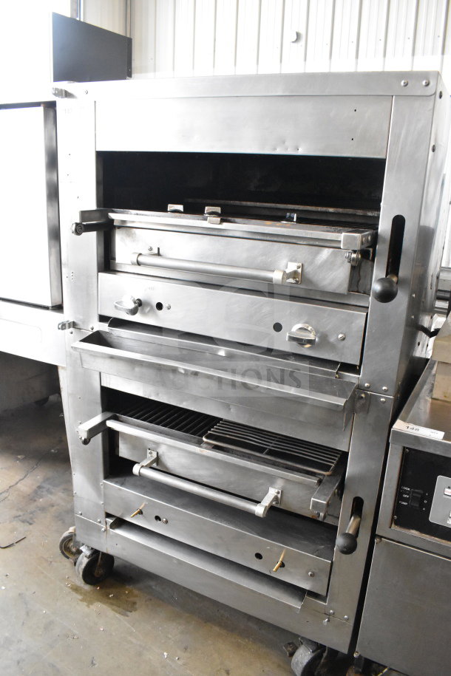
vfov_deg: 67.4
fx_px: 507
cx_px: 226
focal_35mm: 27
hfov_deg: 47.9
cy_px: 338
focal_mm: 18
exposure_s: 1/200
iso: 6400
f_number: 7.1
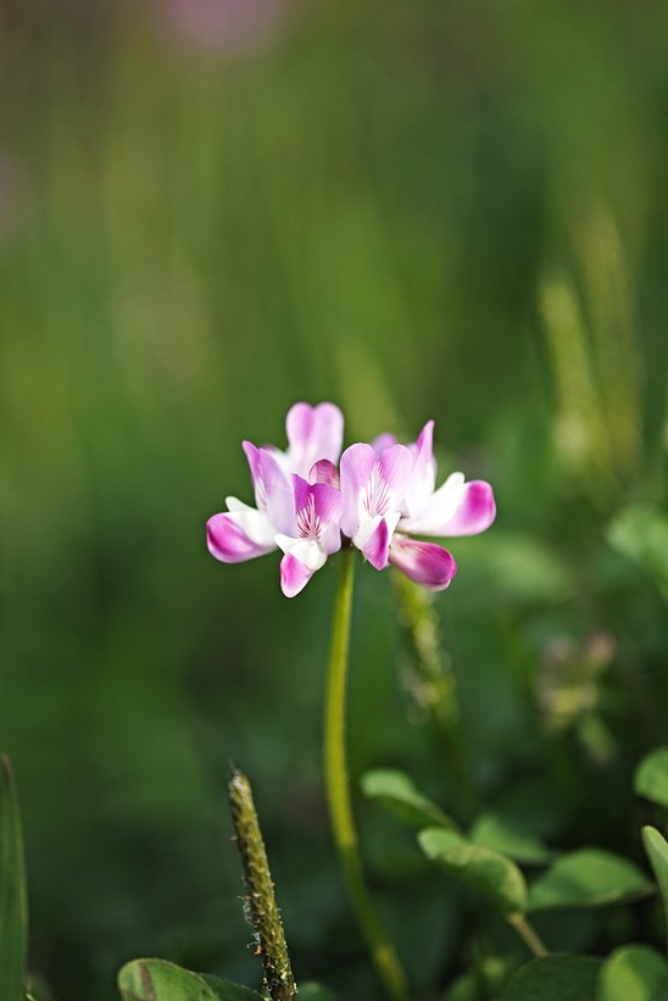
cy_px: 471
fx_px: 3226
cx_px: 325
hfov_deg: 11.8
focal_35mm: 116
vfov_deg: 17.6
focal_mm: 70
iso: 100
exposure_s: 1/1000
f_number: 2.8
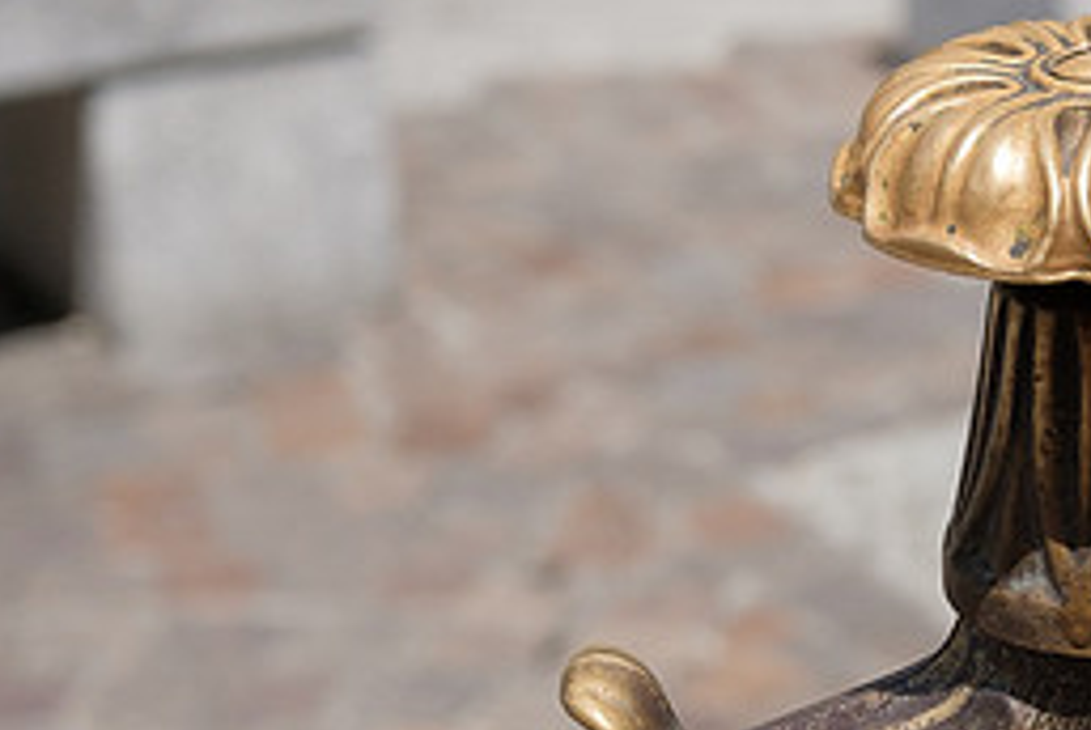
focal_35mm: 121
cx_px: 1128
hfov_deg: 16.5
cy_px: 643
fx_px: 3671
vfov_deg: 11.3
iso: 200
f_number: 6.4
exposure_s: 1/850
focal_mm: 24
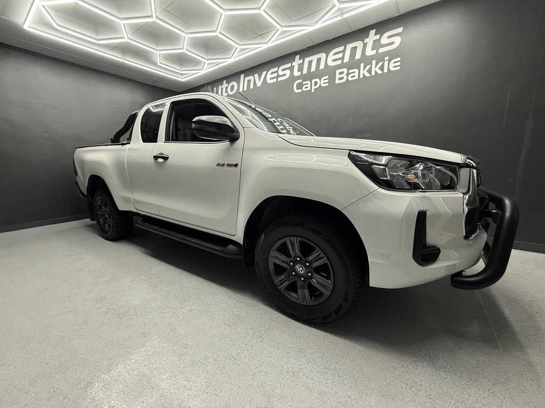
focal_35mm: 14
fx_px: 220
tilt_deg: -9.7
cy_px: 204
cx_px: 272
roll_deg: +0.4
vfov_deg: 85.7
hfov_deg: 102.1
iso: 200
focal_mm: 2.22
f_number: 2.2
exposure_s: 1/100
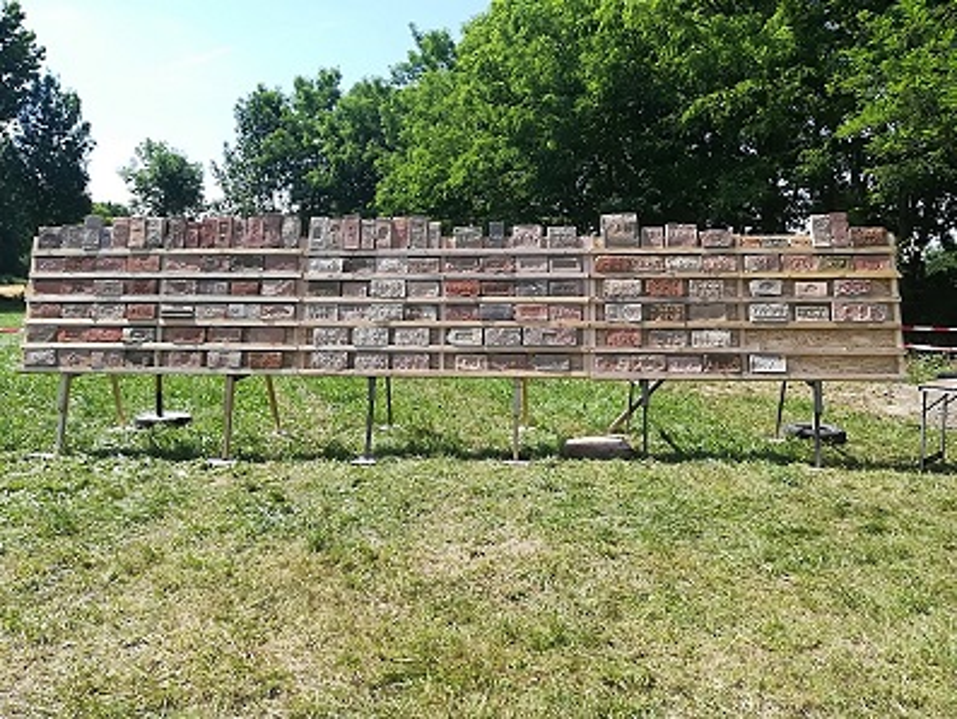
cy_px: 360
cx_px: 478
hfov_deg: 67.3
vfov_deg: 53.1
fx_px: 719
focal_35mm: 26
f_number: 2.2
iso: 50
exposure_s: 1/559
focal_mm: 3.83
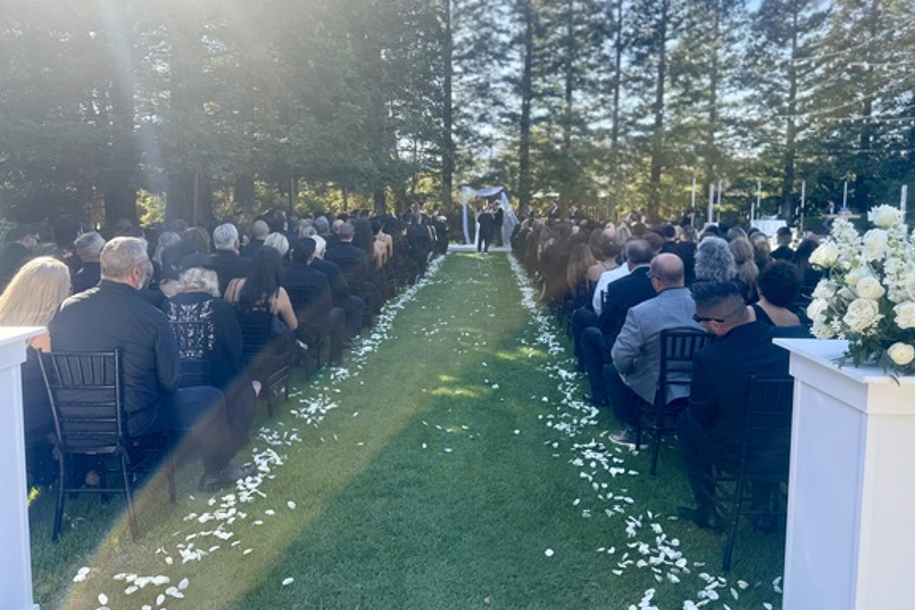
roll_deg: -3.1
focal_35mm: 26
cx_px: 473
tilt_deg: -3.1
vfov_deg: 49.5
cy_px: 275
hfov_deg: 69.4
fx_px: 661
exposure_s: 1/788
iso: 80
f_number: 1.78
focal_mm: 6.76
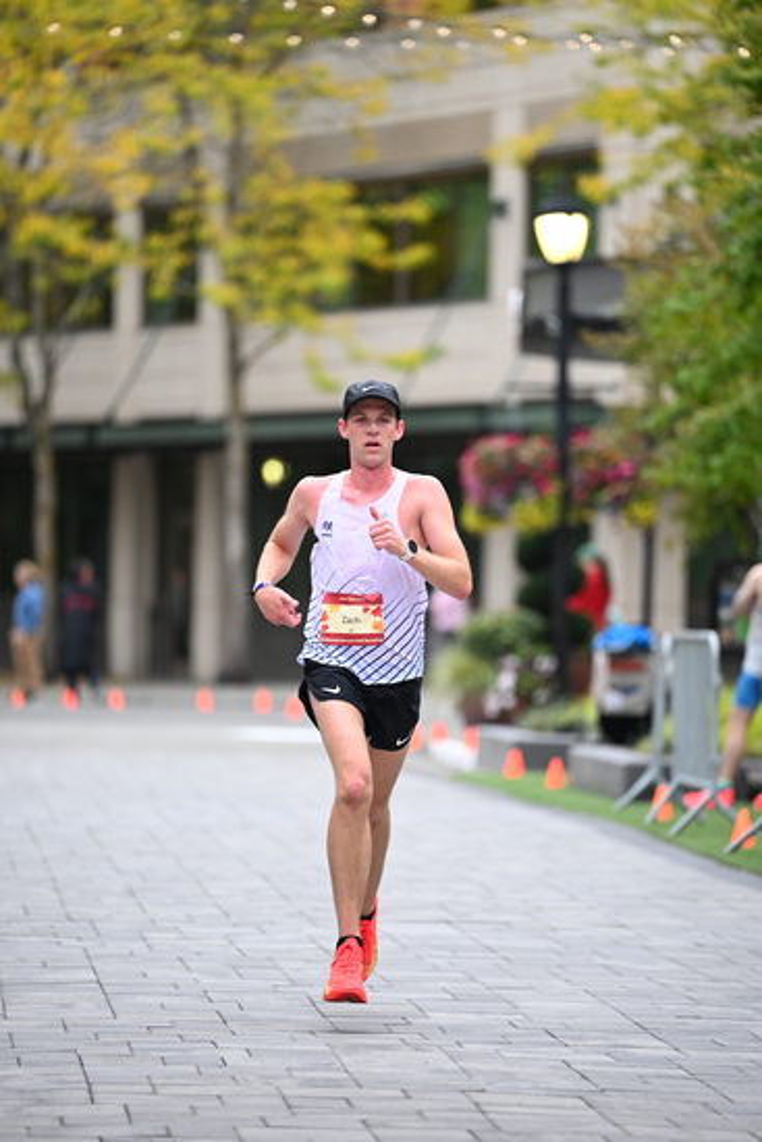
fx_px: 6346
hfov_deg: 6.9
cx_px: 381
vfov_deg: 10.3
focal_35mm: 200
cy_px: 571
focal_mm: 200
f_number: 2.8
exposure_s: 1/800
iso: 1600
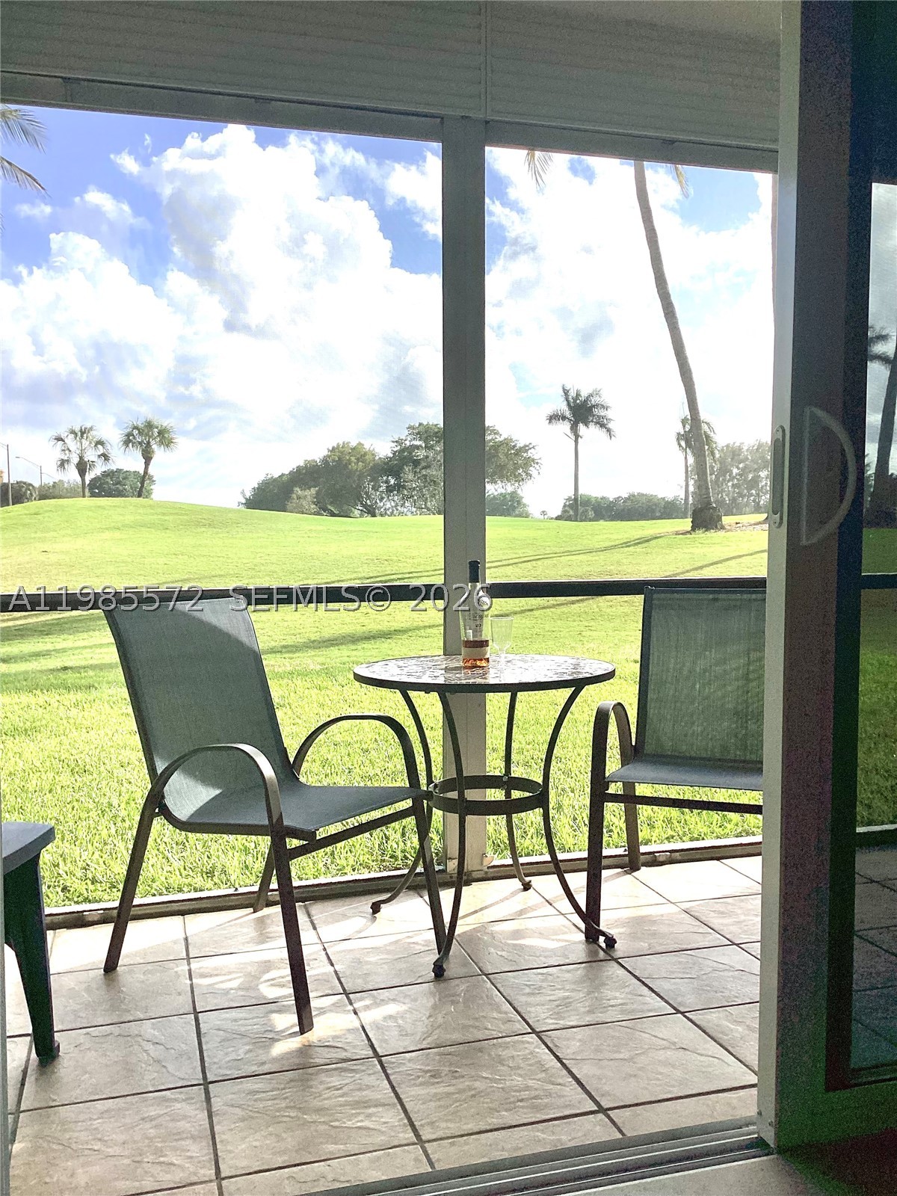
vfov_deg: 58.4
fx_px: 1071
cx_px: 448
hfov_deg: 45.4
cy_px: 598
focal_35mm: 31
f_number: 2.4
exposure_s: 1/1294
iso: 25
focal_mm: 3.3
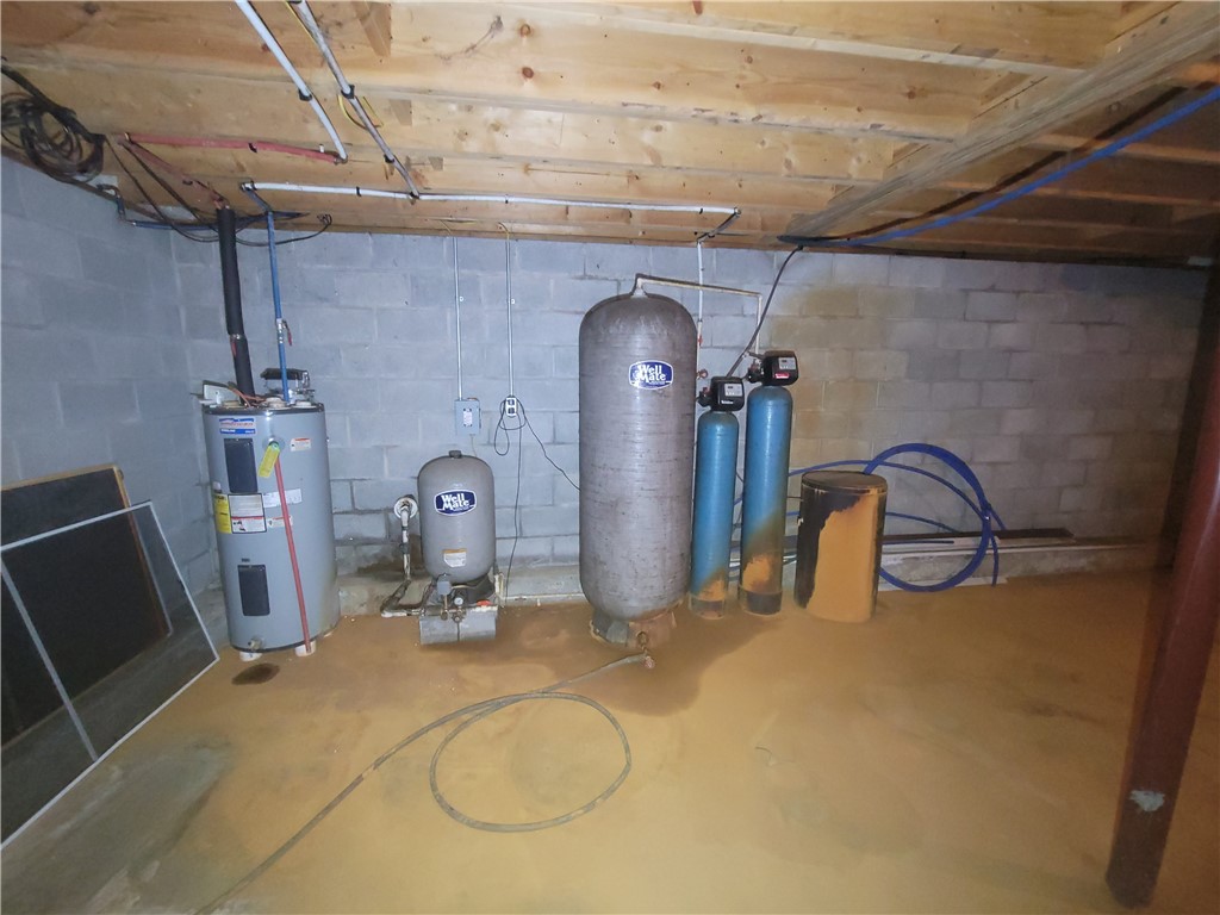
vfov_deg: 89.9
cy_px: 458
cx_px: 610
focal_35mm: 13
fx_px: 458
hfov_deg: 106.2
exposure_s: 1/27
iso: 640
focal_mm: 2.2
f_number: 2.2
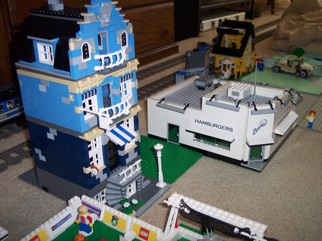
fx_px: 353
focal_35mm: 38
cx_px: 161
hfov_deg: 49.0
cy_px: 120
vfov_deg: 37.7
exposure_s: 1/30
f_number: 2.8
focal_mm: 8
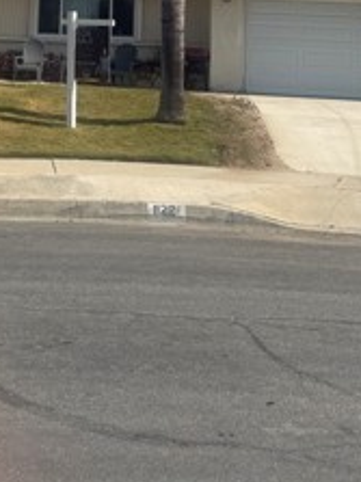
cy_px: -71
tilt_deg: +5.4
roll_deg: -3.5
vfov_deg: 25.7
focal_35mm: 69
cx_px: 93
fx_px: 960
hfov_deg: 21.1
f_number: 1.78
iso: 80
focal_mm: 6.76
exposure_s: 1/5714
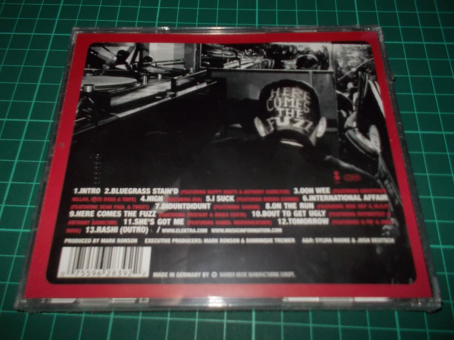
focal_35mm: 29
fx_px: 380
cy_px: 170
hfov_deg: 61.7
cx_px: 227
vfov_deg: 48.2
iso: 200
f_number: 3.3
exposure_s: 1/30
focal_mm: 4.1
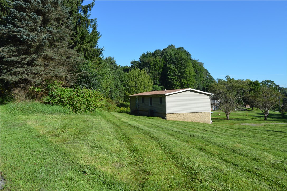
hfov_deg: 67.4
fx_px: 215
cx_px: 144
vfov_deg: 47.8
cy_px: 96
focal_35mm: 27
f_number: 6.3
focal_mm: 18
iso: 100
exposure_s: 1/320
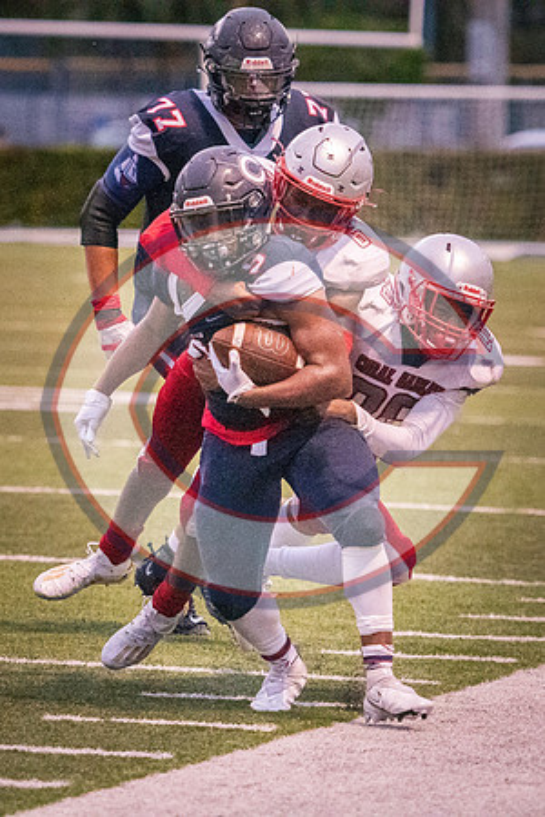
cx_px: 140
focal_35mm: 315
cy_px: 408
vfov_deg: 6.5
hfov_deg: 4.4
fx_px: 7153
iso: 16000
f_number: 2.8
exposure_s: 1/2500
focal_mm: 140
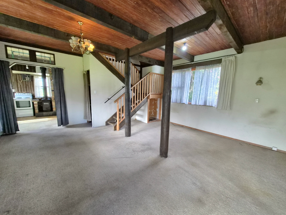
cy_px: 108
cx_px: 143
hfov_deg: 106.2
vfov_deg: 89.9
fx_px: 107
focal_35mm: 13
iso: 250
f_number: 2.2
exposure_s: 1/100
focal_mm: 1.7
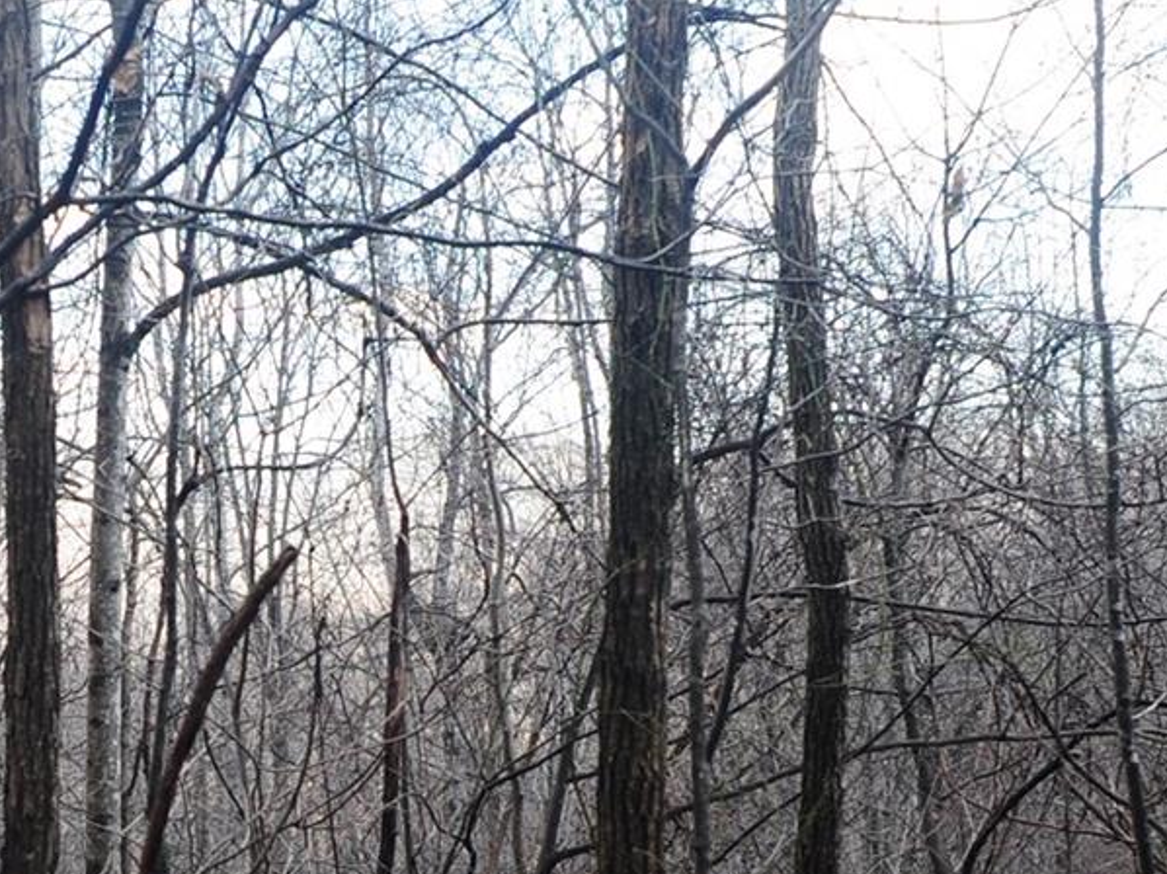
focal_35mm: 79
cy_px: 734
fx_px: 2662
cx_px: 117
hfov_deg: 24.0
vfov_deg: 18.4
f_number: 5.6
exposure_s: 1/125
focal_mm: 24
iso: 200
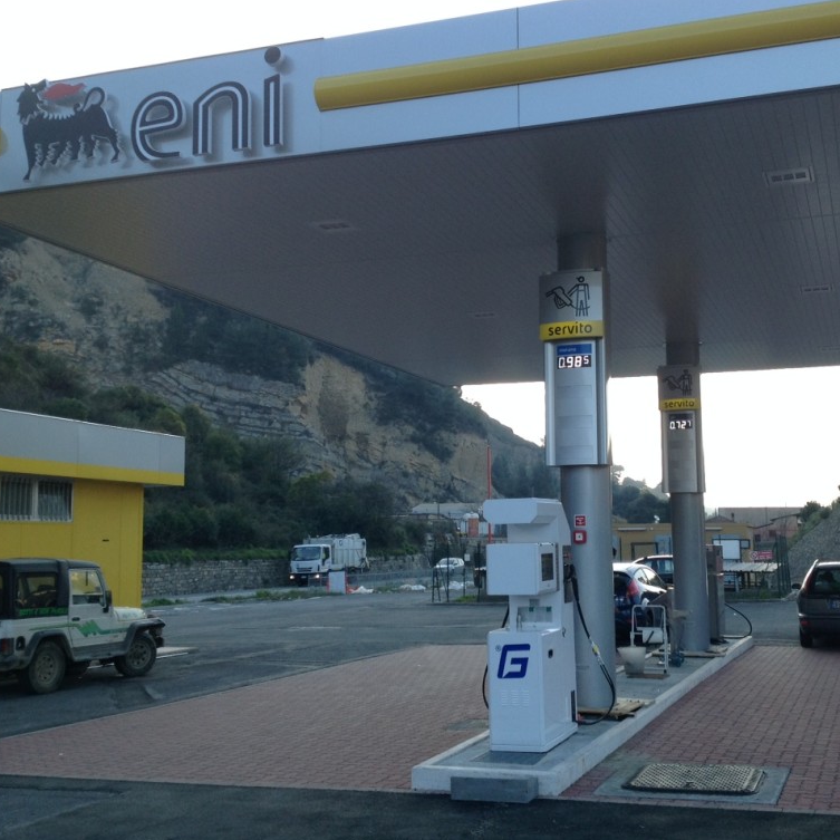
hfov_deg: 39.7
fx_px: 1153
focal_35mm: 42
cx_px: 538
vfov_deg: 40.0
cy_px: 423
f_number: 2.4
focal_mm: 4.28
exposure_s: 1/387
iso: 50
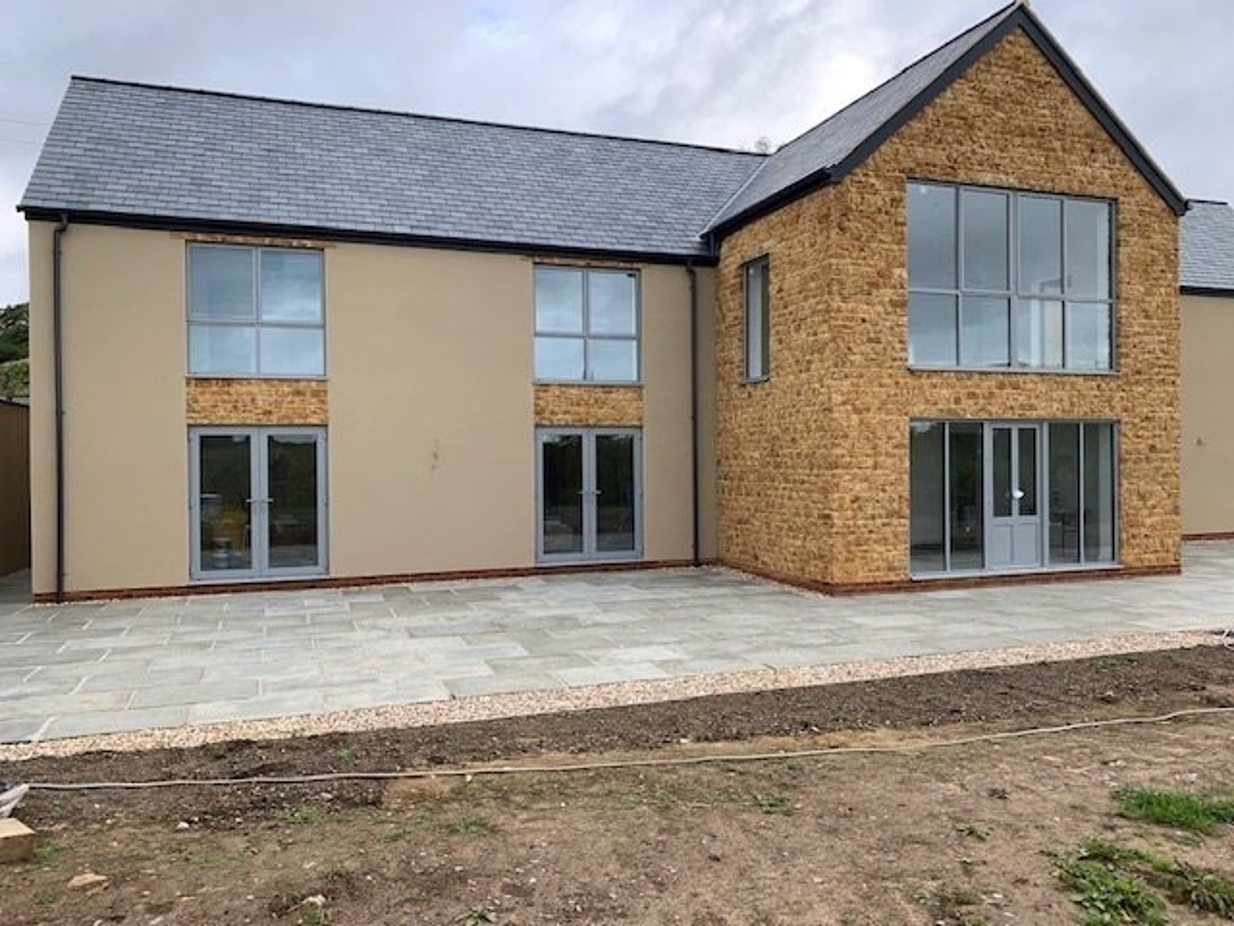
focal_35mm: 26
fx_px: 927
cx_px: 617
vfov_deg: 53.1
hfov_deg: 67.3
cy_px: 463
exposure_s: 1/122
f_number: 1.8
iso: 25
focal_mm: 4.25
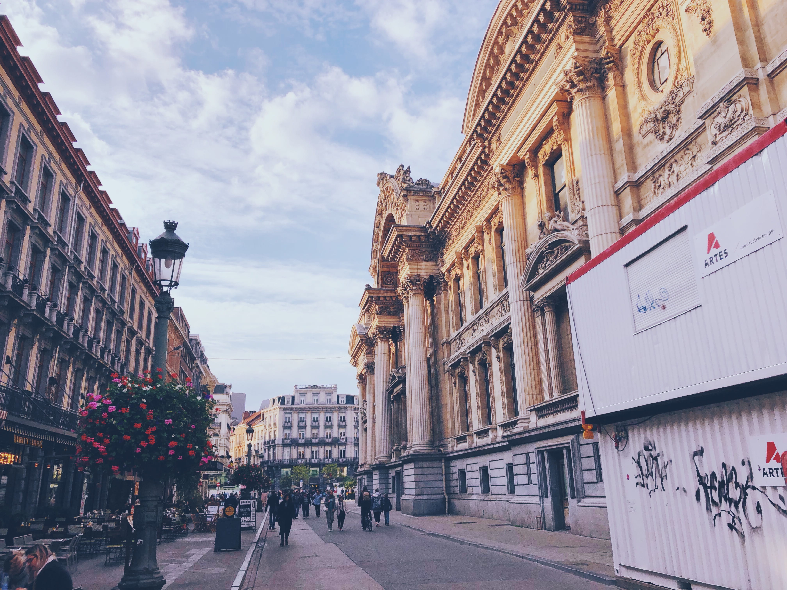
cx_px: 394
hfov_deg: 63.4
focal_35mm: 28
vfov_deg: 49.7
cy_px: 295
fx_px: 637
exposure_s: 1/1845
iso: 20
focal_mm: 3.99
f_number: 1.8
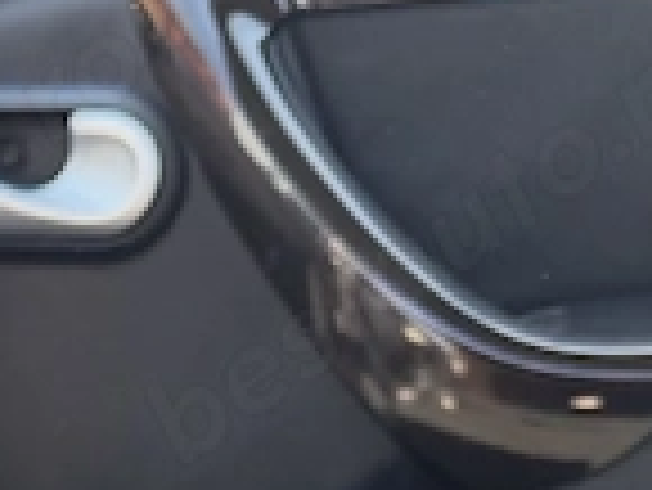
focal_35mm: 99
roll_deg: +2.4
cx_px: -396
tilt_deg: -26.3
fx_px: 1866
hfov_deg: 17.3
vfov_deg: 13.0
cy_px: 989
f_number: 1.78
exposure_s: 1/202
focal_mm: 6.76
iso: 125
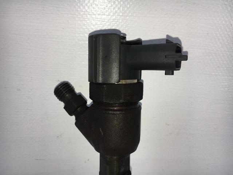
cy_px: 88
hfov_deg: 61.7
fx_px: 195
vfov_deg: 48.2
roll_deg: -2.7
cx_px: 116
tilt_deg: -22.6
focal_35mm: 29
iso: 25
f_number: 2.2
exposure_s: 1/430
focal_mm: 4.15
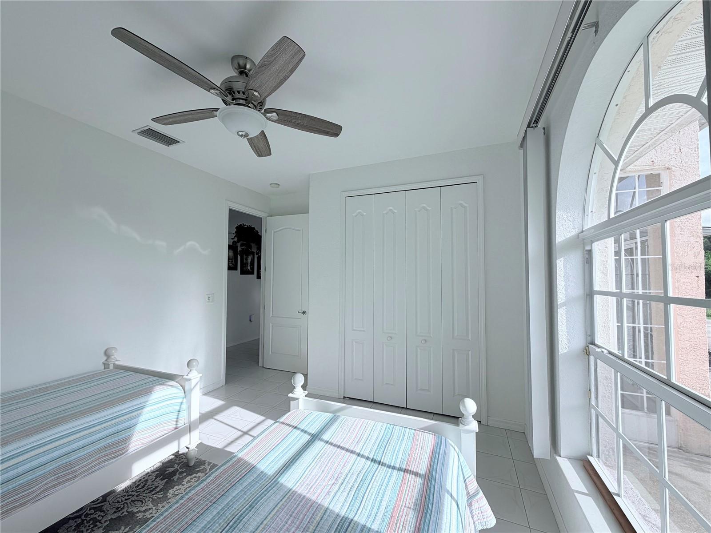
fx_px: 288
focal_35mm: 14
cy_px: 266
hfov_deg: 102.1
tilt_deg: +2.2
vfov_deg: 85.7
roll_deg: -0.2
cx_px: 356
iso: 40
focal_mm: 2.22
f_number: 2.2
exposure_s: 1/549
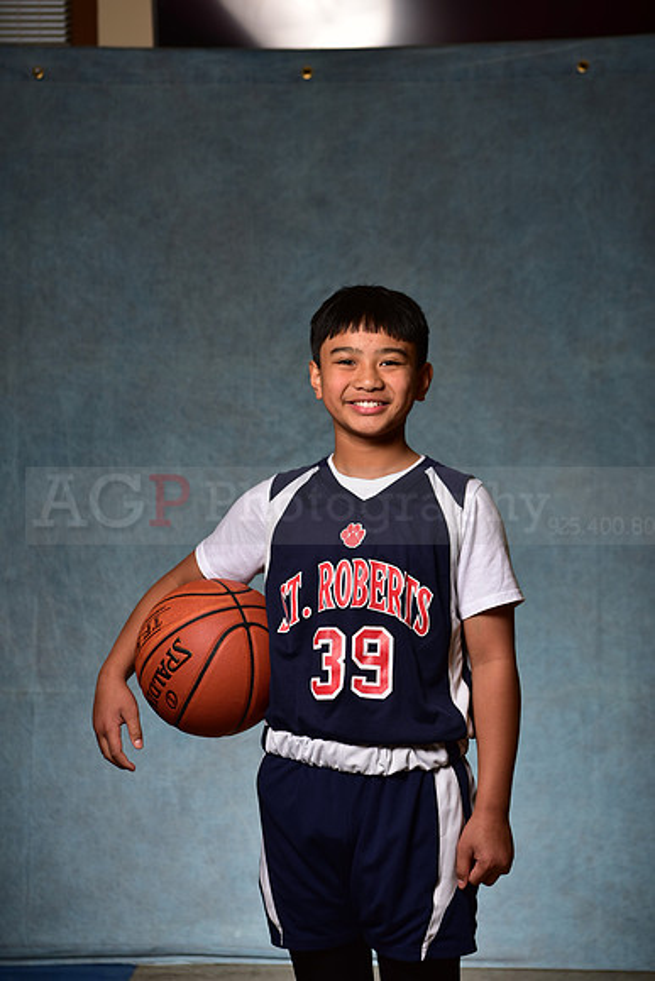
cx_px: 328
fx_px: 1909
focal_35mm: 70
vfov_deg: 28.8
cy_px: 490
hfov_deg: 19.5
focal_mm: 70
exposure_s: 1/200
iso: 100
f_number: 5
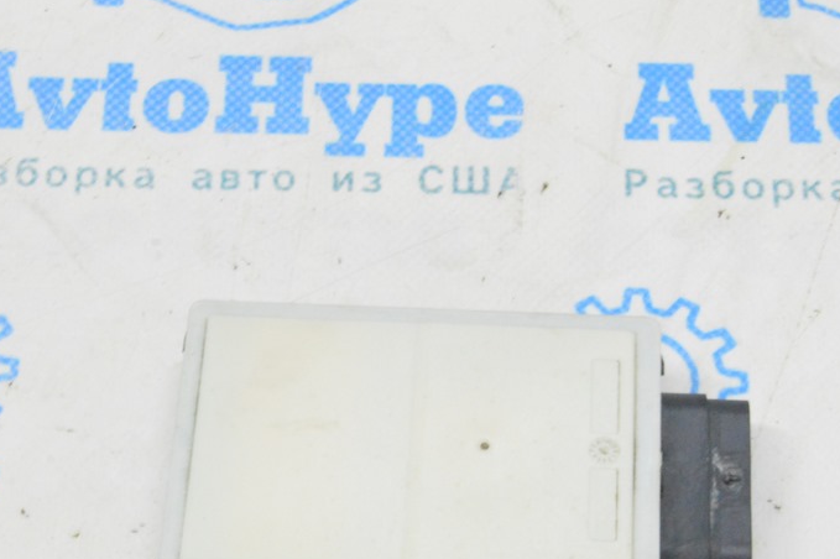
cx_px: 440
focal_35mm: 95
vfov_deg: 14.3
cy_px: 394
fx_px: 2215
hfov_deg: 21.5
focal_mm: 42
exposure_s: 1/15
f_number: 20
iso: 6400
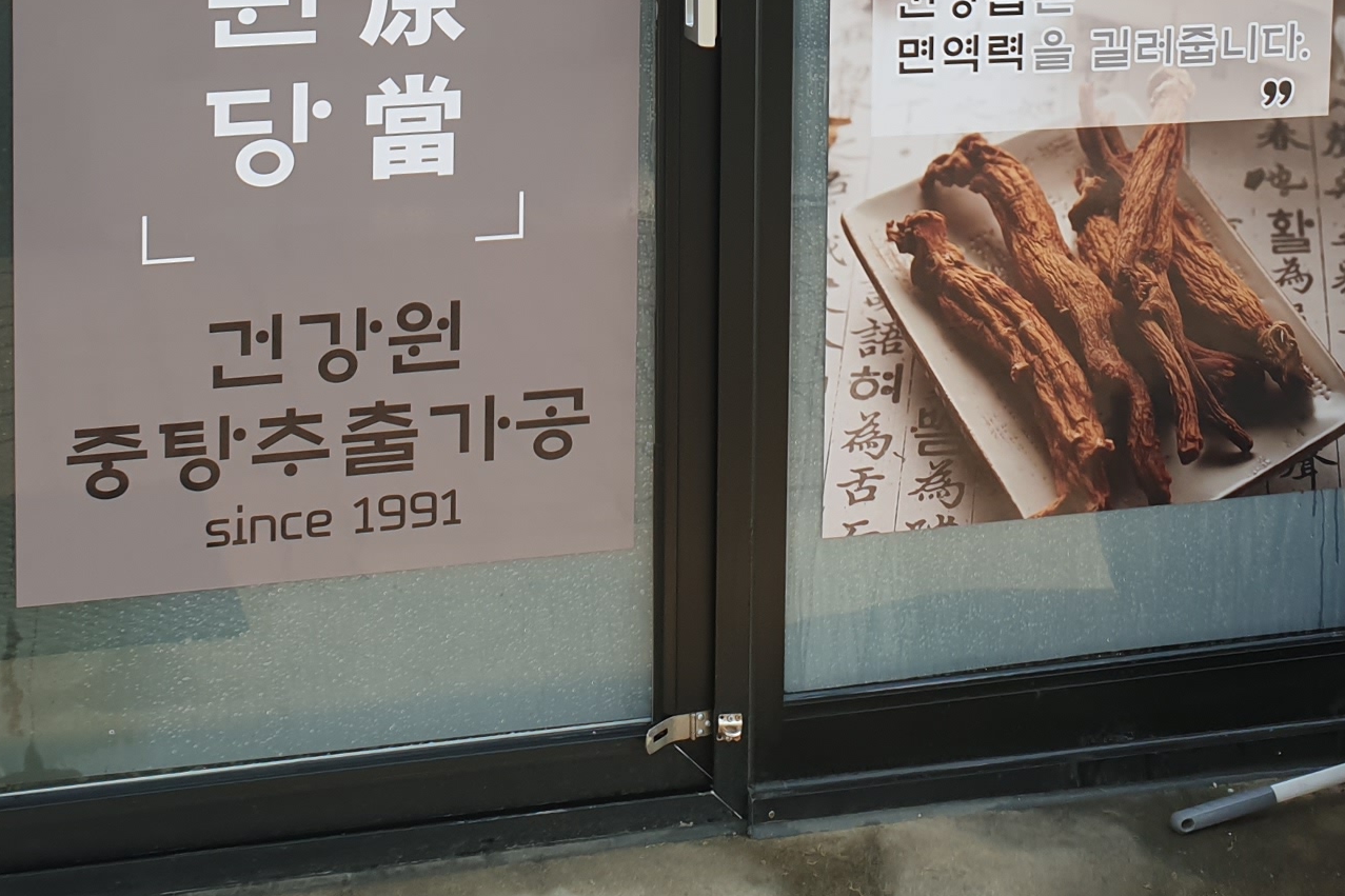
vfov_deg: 20.7
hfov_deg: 32.7
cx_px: 512
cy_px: -188
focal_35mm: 61
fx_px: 2279
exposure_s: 1/398
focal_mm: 4.3
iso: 50
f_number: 2.4
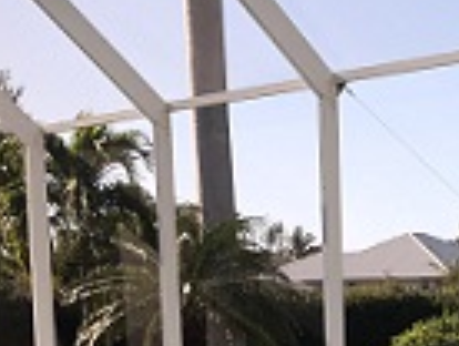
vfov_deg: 15.3
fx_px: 1222
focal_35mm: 92
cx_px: 427
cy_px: 467
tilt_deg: -8.6
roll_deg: +1.5
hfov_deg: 20.8
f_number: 1.8
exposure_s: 1/2024
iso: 20
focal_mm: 3.99
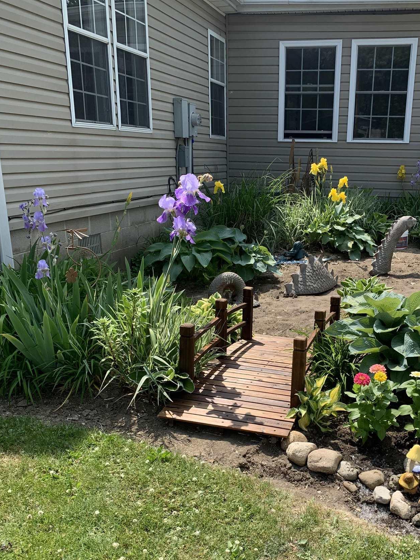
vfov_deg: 50.8
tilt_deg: -18.9
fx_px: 582
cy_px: 350
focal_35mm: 36
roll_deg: -1.6
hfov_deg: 39.3
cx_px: 273
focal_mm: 4.25
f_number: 1.8
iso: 25
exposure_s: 1/1021
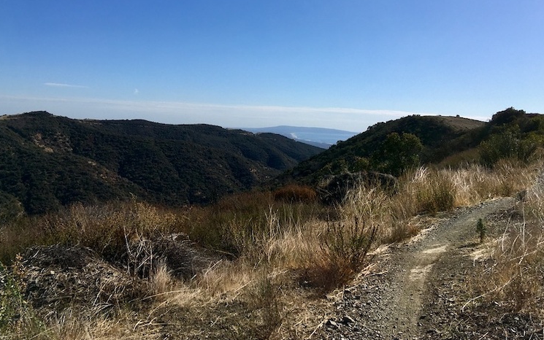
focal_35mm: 33
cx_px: 260
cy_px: 136
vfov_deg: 38.2
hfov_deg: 58.1
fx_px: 489
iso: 25
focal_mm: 4.15
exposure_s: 1/2747
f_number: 2.2
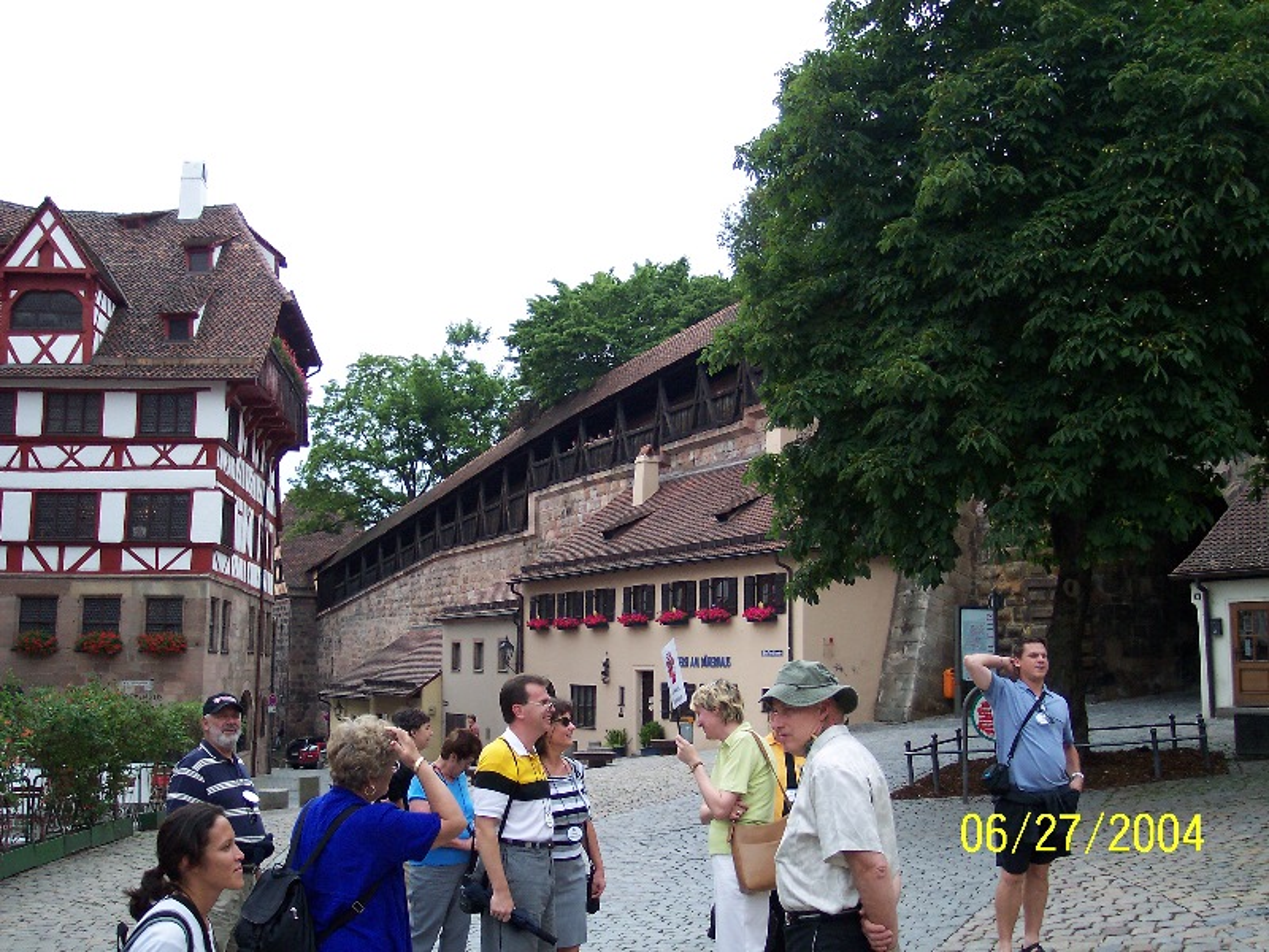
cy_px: 476
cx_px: 634
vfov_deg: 37.7
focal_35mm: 38
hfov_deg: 49.0
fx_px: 1393
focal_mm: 8
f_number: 2.8
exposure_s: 1/500
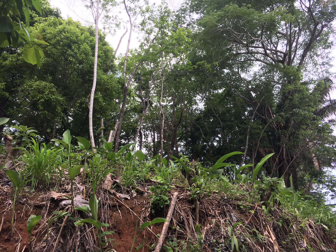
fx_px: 281
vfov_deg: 48.2
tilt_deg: +23.4
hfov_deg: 61.7
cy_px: 126
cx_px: 168
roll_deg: +2.9
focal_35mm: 29
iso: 25
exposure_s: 1/149
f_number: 2.2
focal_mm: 4.15
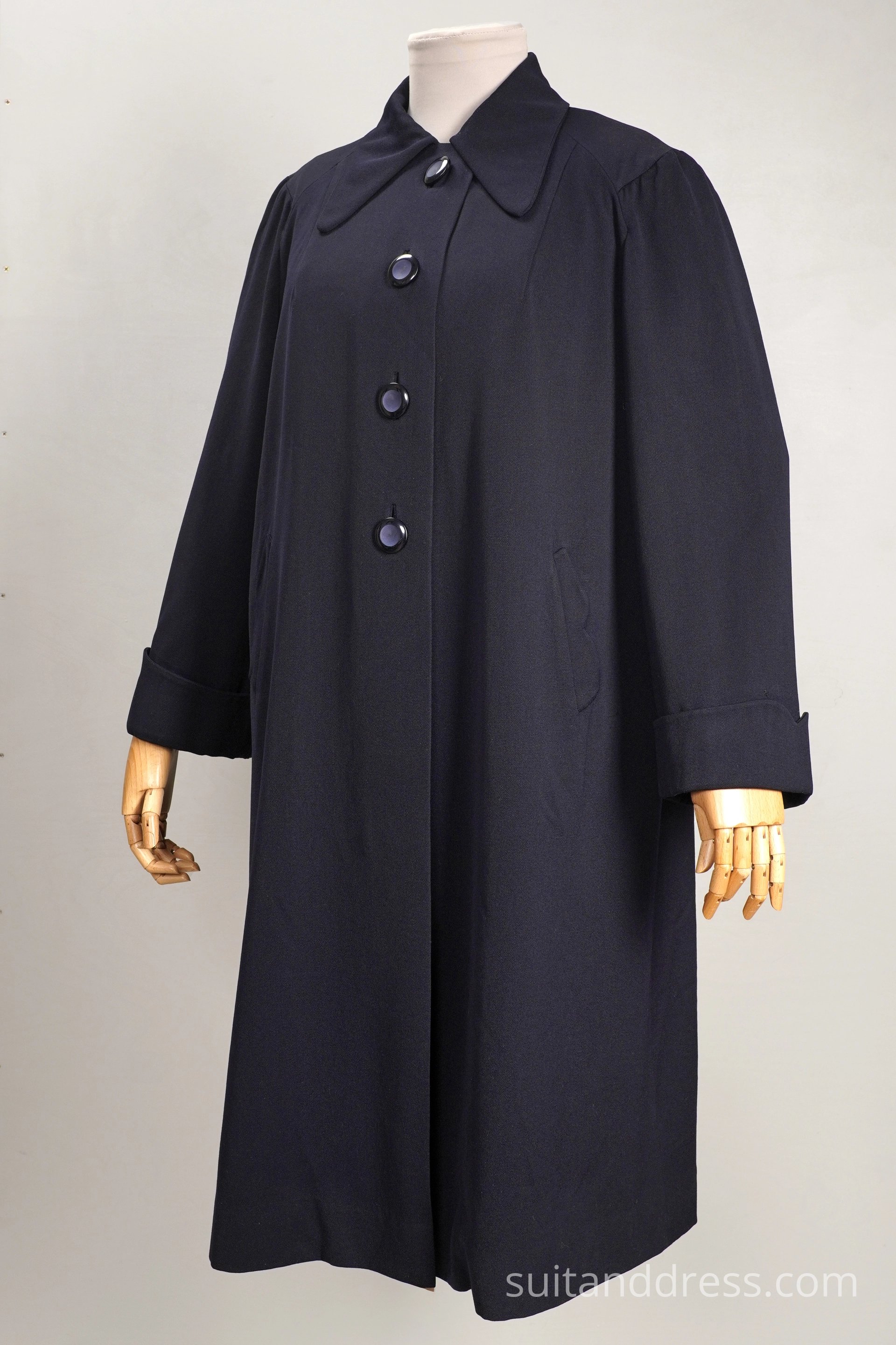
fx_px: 1792
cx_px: 448
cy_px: 672
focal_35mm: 48
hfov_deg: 28.1
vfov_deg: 41.1
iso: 320
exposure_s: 1/25
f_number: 7.1
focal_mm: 32
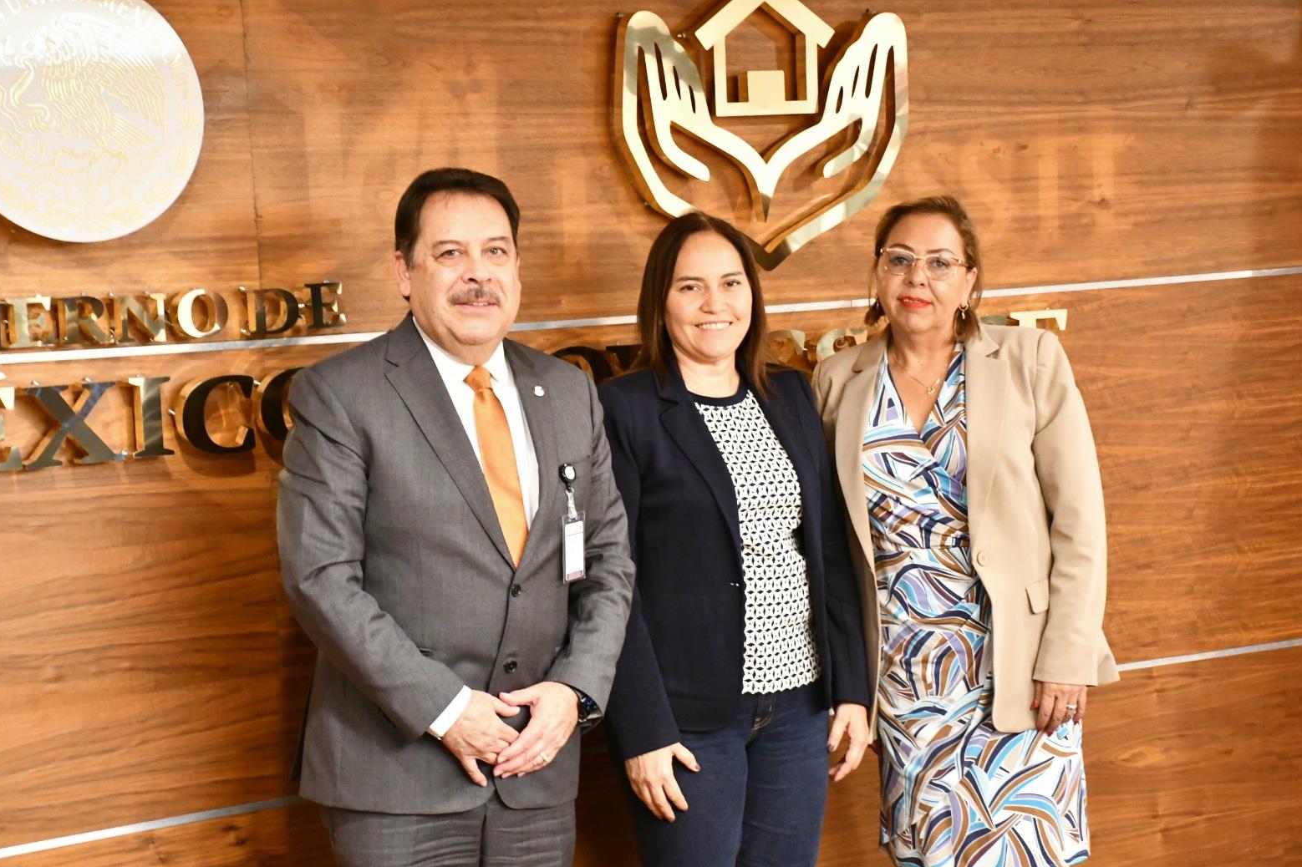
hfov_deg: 26.0
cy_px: 437
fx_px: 2820
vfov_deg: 17.5
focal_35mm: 78
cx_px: 659
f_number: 4.8
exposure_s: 1/60.2
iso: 5000
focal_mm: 50
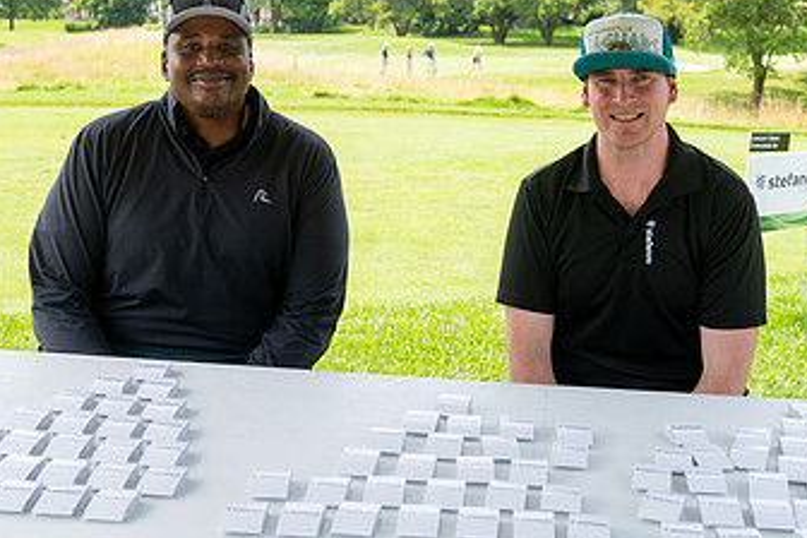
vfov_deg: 23.1
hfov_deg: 34.4
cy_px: 121
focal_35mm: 58
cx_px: 461
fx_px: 1300
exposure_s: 1/400
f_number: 5
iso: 250
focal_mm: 33.5
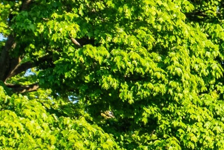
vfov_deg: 6.0
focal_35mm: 220
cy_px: 338
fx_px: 1370
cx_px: 524
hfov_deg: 8.6
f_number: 6.3
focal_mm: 39
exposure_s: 1/500
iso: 80
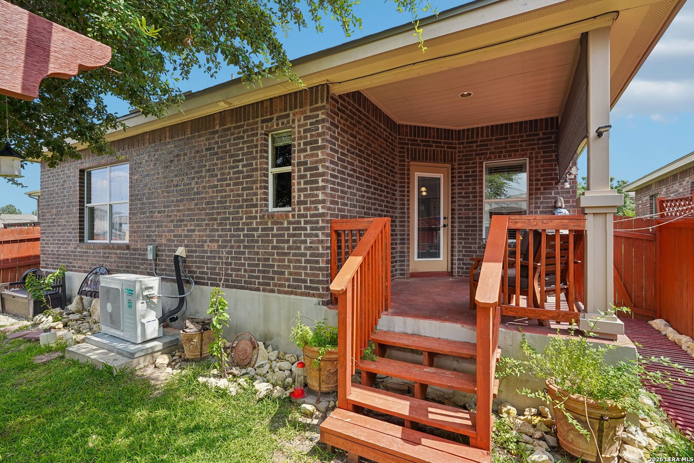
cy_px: 232
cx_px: 347
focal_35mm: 17
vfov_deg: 70.4
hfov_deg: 93.3
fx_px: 328
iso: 100
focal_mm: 17
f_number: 8
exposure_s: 1/60
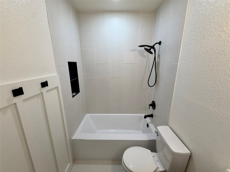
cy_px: 86
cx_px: 115
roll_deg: +1.3
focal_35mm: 14
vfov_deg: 85.7
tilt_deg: -13.5
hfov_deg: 102.1
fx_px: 93
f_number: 2.2
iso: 160
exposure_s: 1/120
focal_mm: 2.22
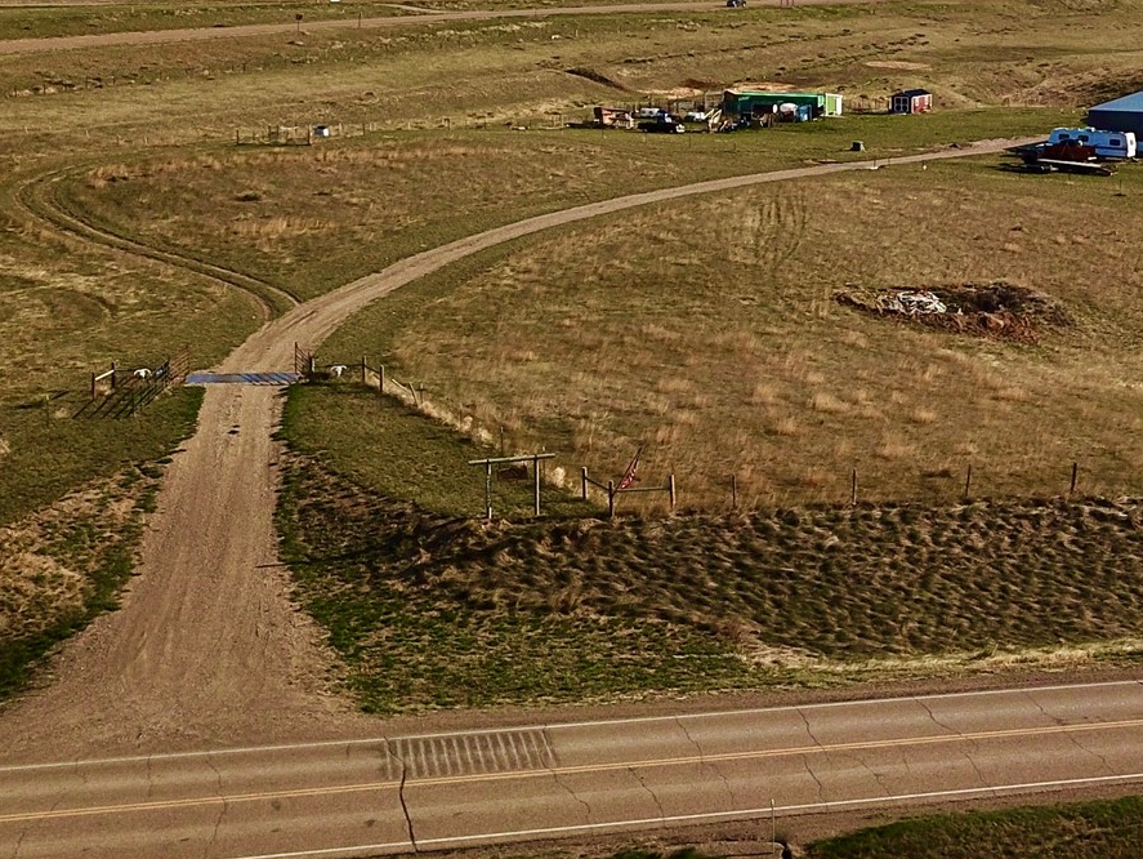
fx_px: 1982
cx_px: 986
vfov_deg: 24.0
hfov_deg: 31.0
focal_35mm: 60
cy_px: 153
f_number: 2.2
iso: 100
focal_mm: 4.73
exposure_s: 1/2500
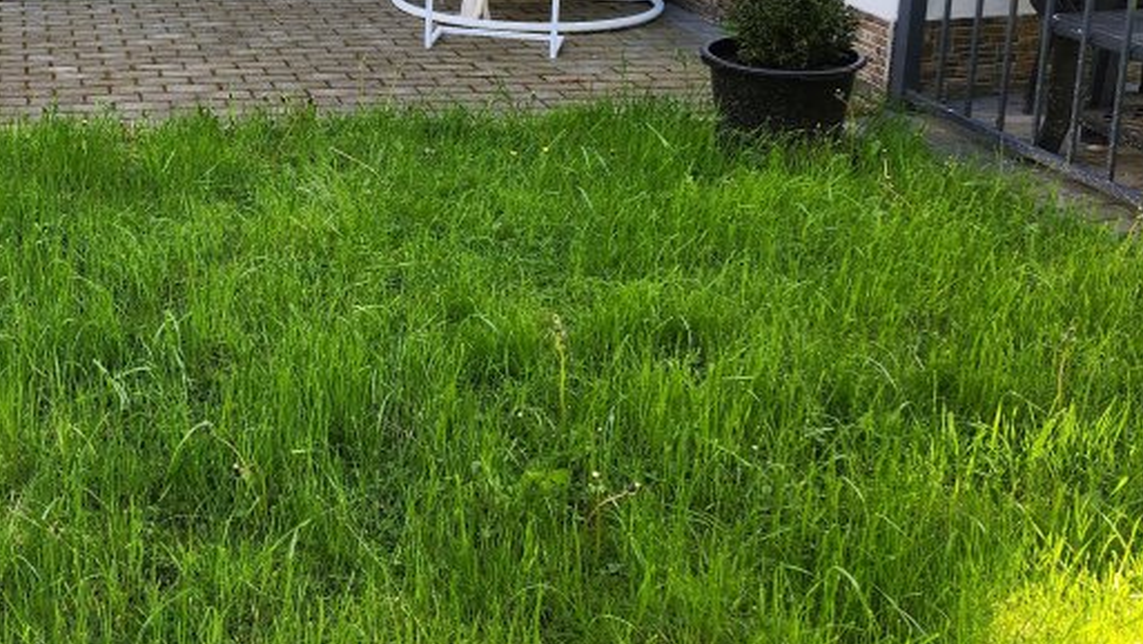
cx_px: 165
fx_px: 1516
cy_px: 47
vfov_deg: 23.3
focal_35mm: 50
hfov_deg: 39.0
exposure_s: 1/180
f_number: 1.8
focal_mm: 6.4
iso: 25
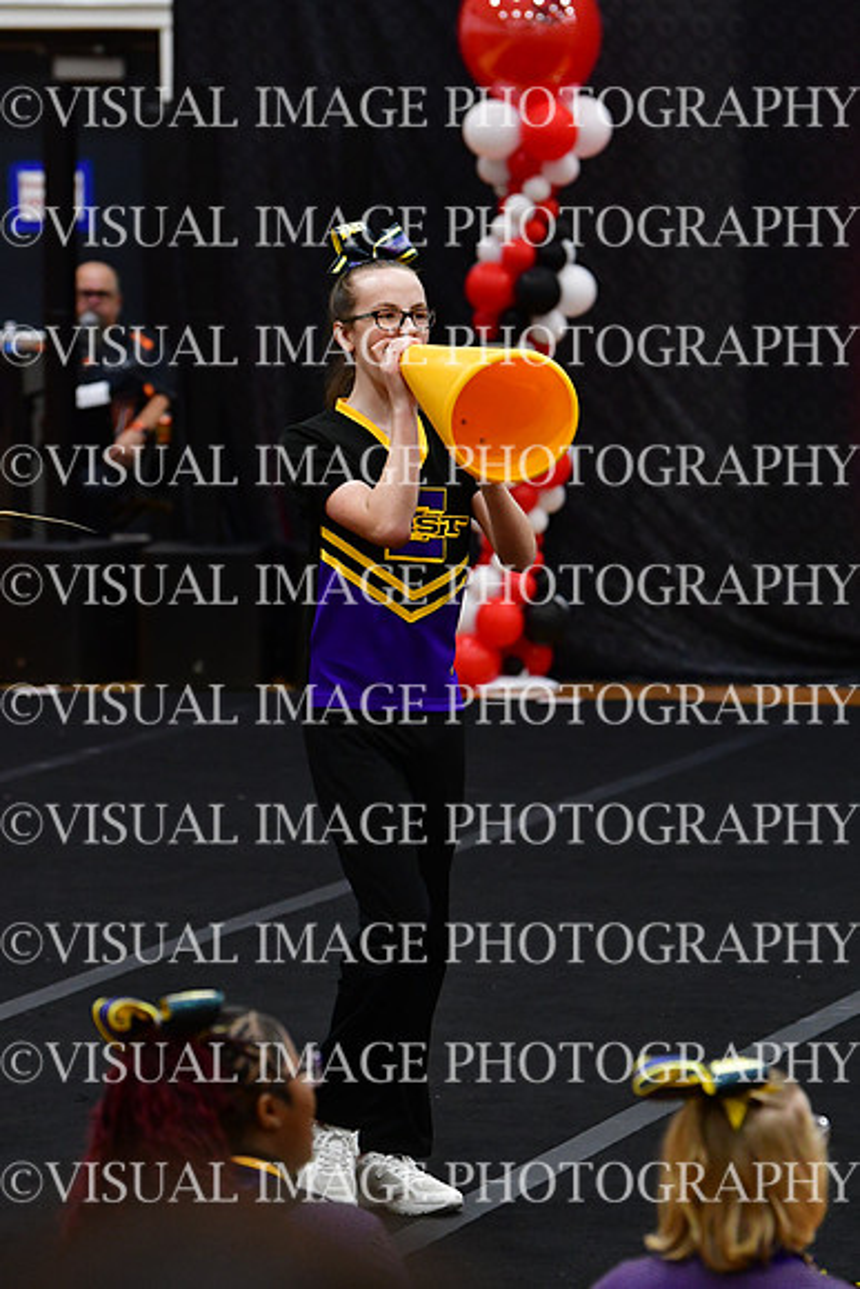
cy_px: 644
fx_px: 7520
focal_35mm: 210
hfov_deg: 6.5
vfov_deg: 9.8
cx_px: 430
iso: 4000
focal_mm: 140
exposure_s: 1/500
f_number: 4
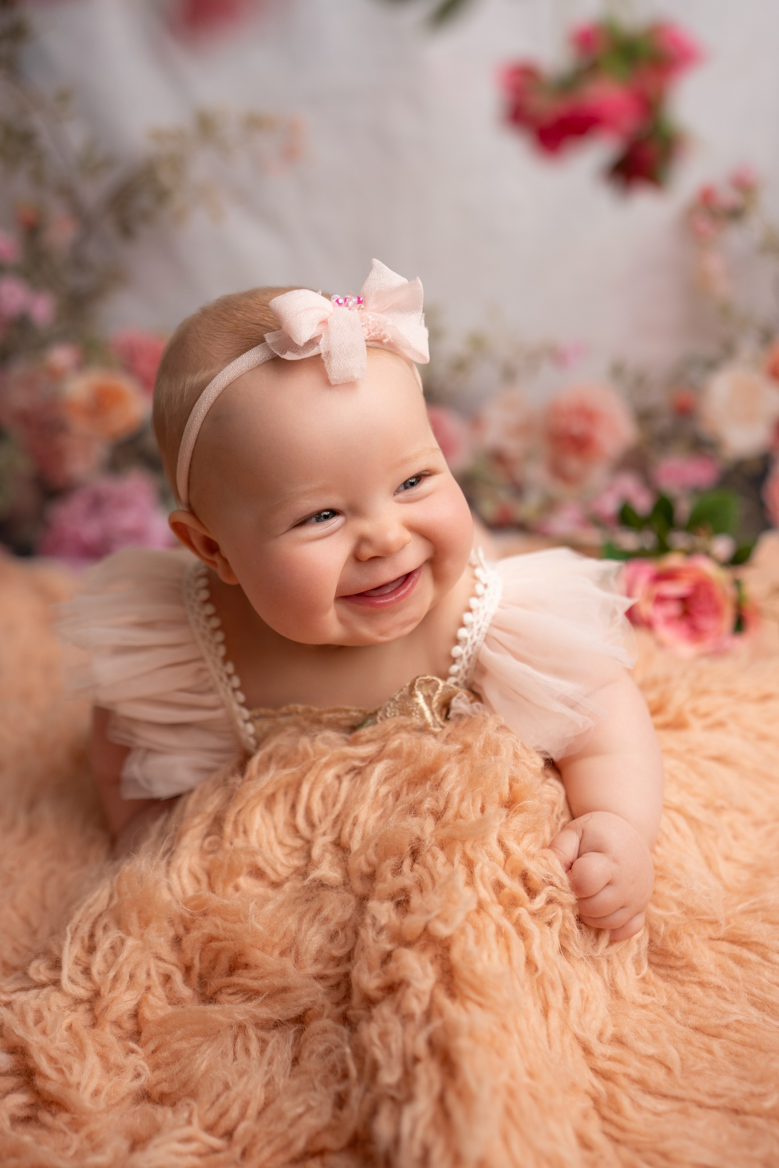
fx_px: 1136
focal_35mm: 35
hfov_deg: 37.9
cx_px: 390
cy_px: 584
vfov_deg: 54.4
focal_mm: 35
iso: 100
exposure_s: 1/160
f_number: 2
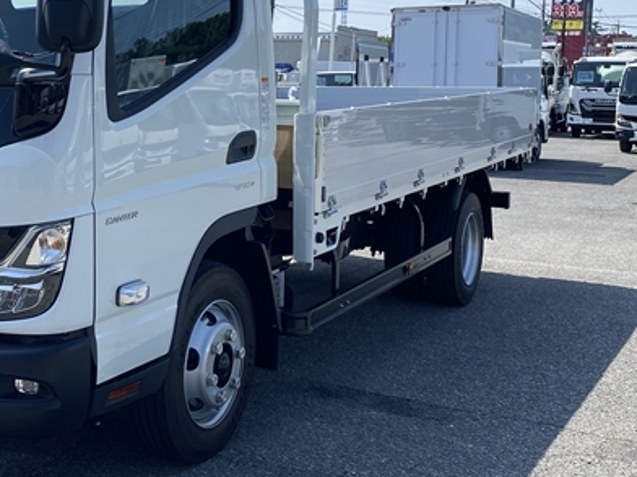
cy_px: 148
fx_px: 975
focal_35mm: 53
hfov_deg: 34.2
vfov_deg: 27.3
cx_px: 65
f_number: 1.8
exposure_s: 1/4115
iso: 32
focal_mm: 4.25
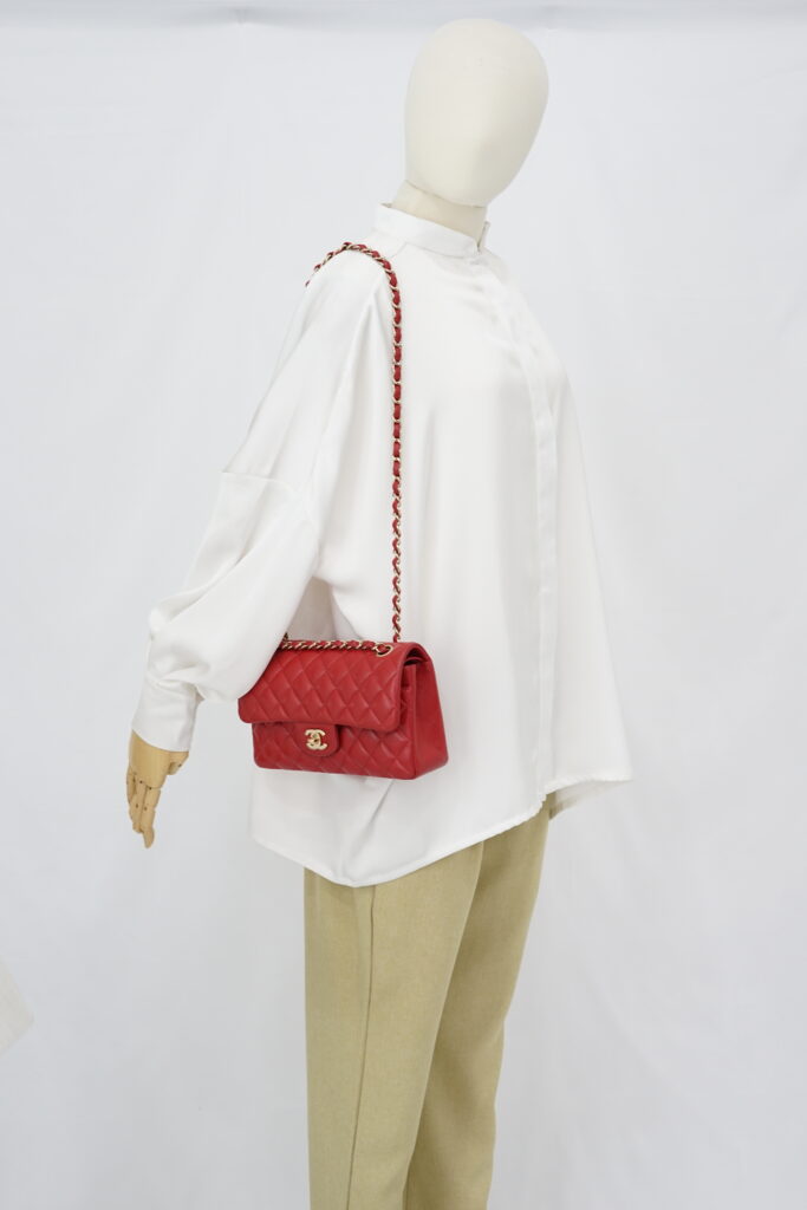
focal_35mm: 50
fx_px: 1681
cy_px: 605
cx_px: 404
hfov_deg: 27.0
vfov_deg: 39.6
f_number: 6.3
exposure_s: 1/8
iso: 640
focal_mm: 50
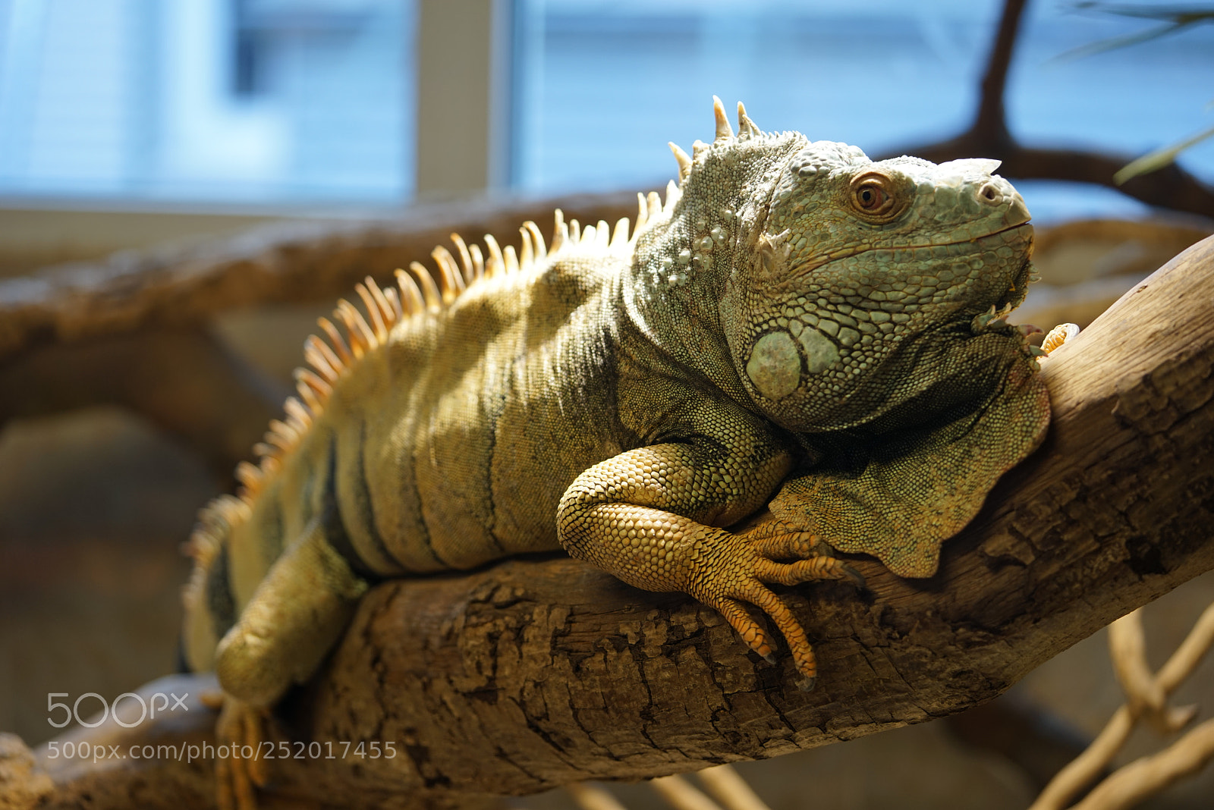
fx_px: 3036
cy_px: 405
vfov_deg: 15.2
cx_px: 607
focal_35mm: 90
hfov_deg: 22.6
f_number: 2.8
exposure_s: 1/100
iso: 200
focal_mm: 90
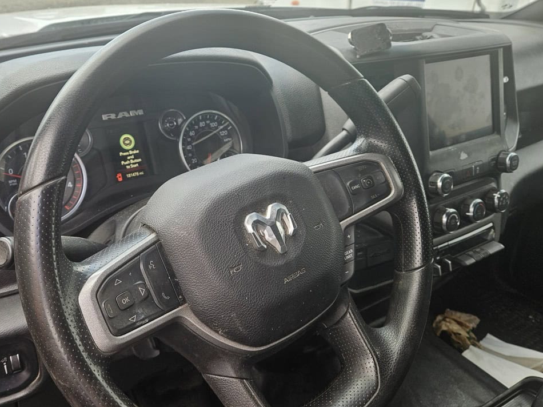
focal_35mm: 31
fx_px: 486
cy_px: 189
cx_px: 229
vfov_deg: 45.4
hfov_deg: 58.1
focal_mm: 5.4
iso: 32
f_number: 1.8
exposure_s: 1/180
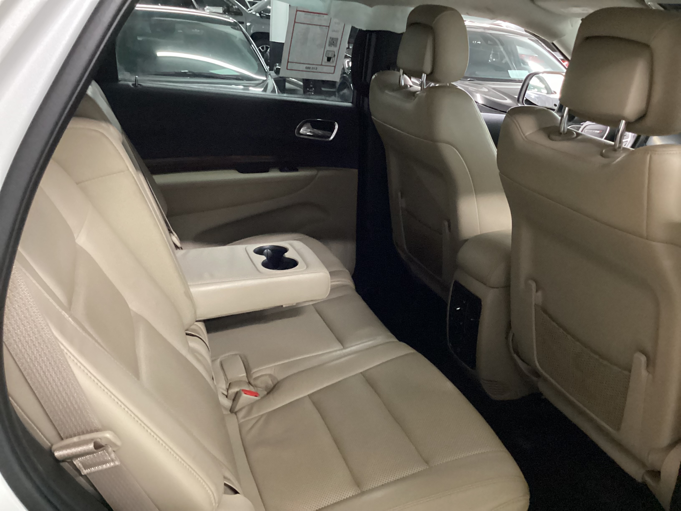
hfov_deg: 58.4
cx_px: 340
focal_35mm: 31
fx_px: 610
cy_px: 256
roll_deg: -4.4
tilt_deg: -22.8
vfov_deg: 45.4
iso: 800
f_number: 2.4
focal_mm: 3.3
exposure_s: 1/24
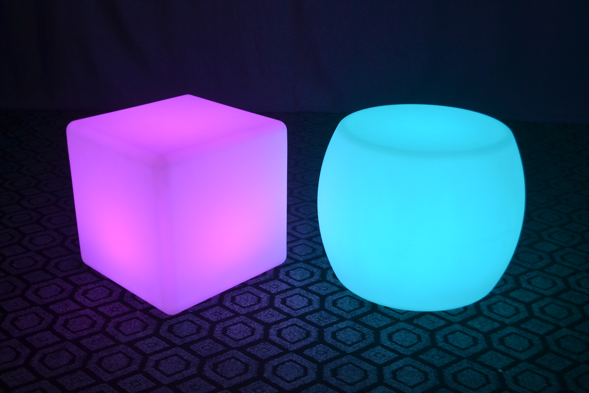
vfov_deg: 30.8
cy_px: 196
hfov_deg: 45.0
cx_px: 294
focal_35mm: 44
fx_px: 712
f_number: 4.5
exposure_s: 1/15
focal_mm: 29
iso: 900
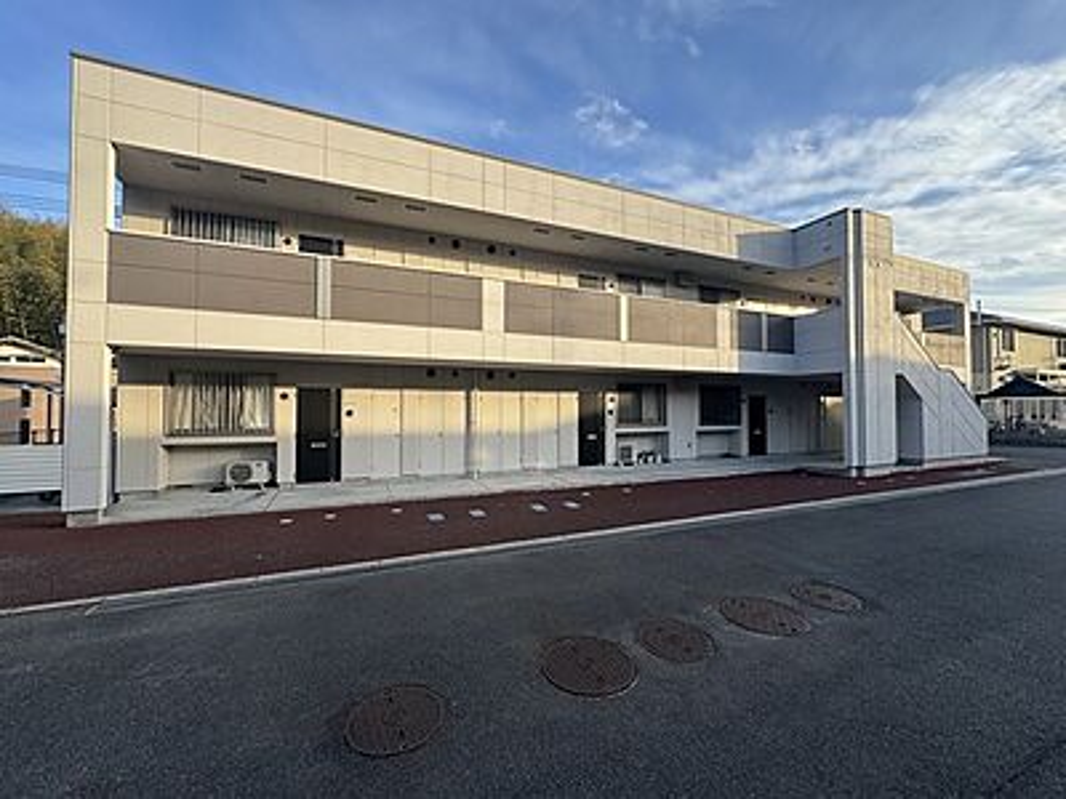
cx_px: 533
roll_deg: -0.1
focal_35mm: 14
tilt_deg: +1.2
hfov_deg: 102.1
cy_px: 400
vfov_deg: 85.7
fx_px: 431
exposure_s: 1/541
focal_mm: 2.22
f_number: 2.2
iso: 40
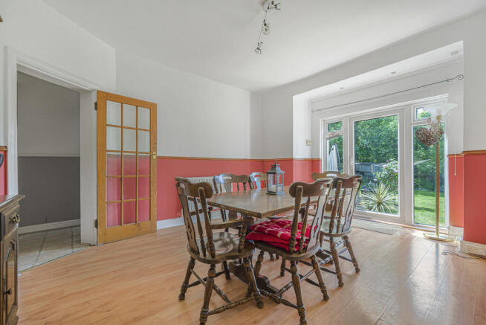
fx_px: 203
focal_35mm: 15
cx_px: 243
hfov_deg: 100.4
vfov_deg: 77.4
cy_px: 162
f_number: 9
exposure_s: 1/3
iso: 400
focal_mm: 15
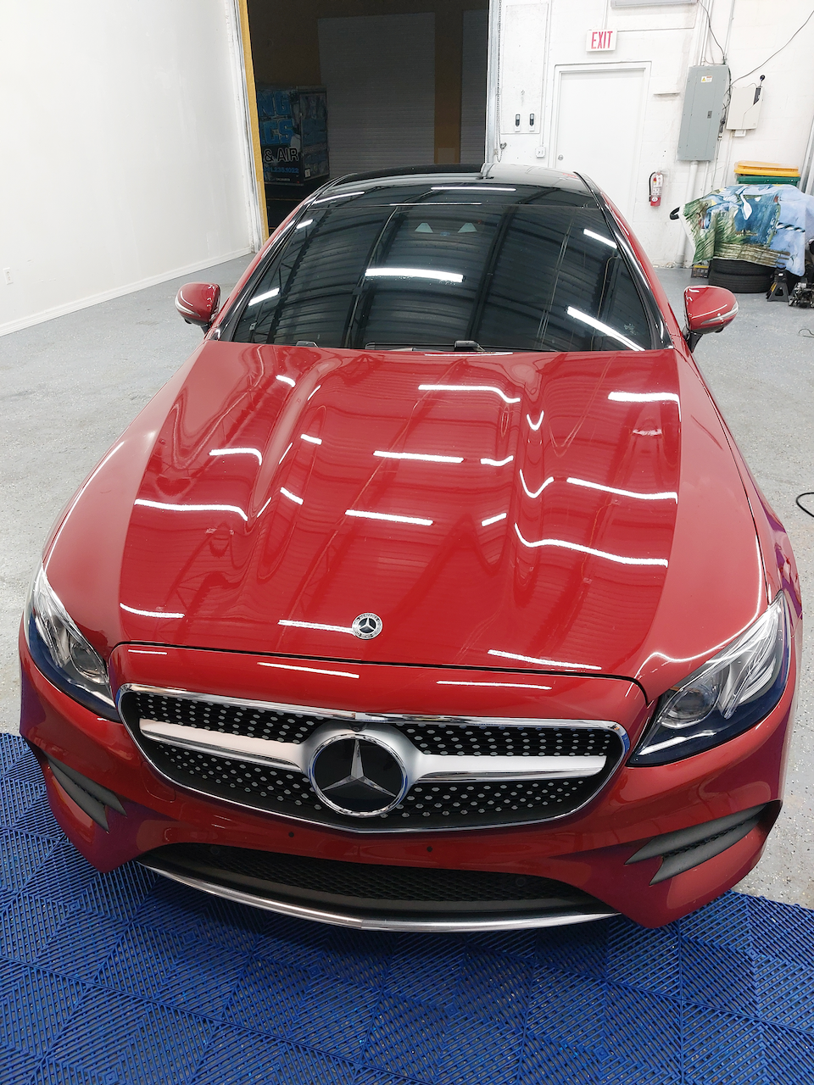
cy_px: 542
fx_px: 752
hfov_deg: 56.8
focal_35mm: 24
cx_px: 407
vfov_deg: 71.6
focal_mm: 5.23
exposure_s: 1/60
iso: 250
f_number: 1.8
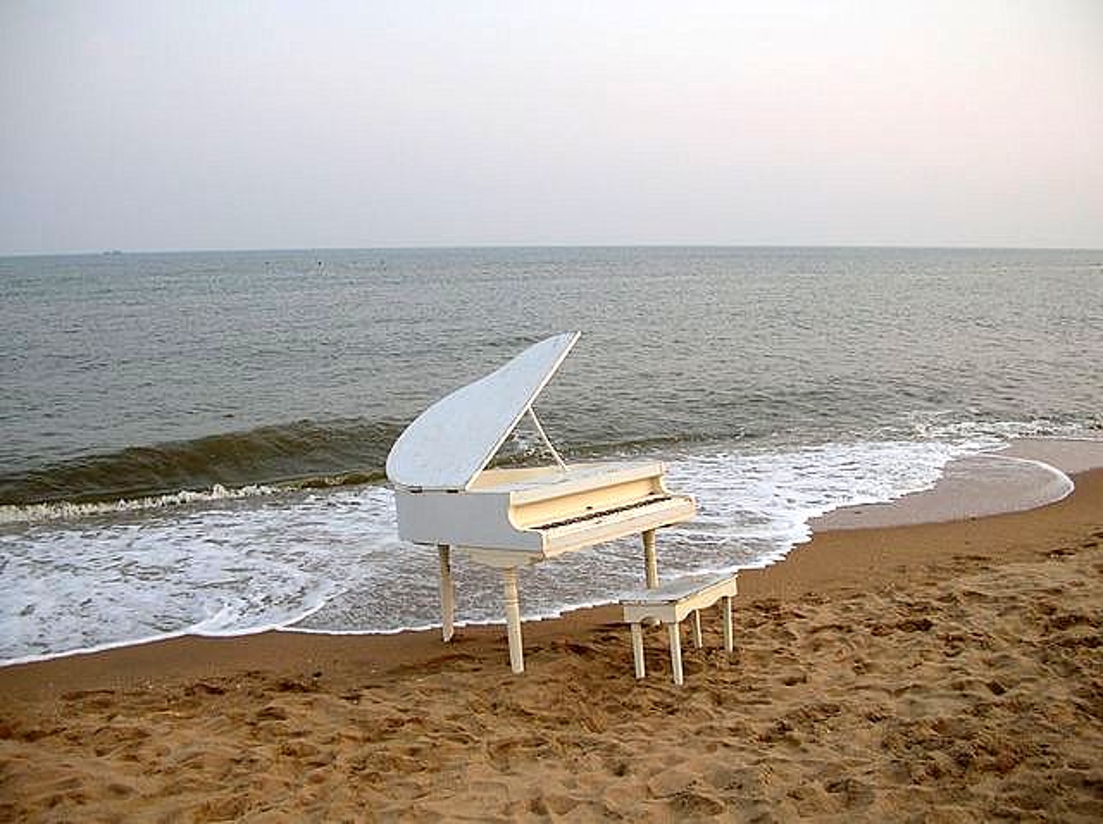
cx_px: 552
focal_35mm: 35
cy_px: 412
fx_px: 1114
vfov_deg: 40.6
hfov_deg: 52.7
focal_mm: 5.8
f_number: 2.8
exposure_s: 1/250
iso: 50
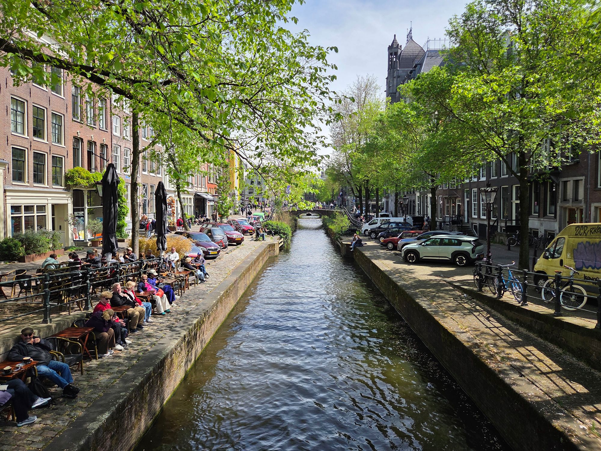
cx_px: 300
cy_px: 226
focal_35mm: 23
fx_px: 399
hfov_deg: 73.9
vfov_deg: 58.9
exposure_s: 1/3988
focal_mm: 5.4
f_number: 1.8
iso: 80
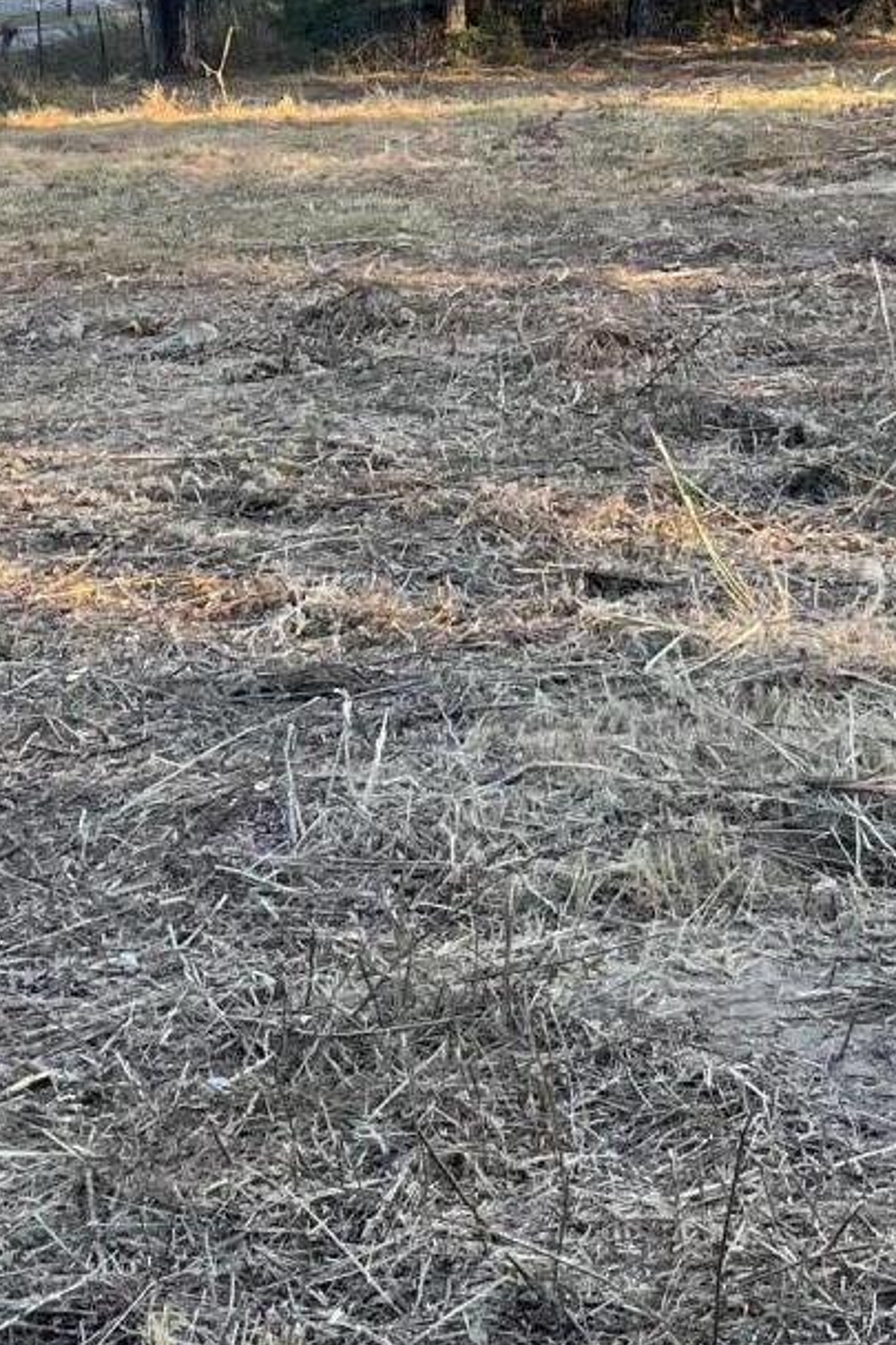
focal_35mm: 89
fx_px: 3324
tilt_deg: -0.8
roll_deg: +3.0
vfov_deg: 22.3
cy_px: 117
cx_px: 584
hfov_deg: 15.3
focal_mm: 5.1
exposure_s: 1/394
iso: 50
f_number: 1.6
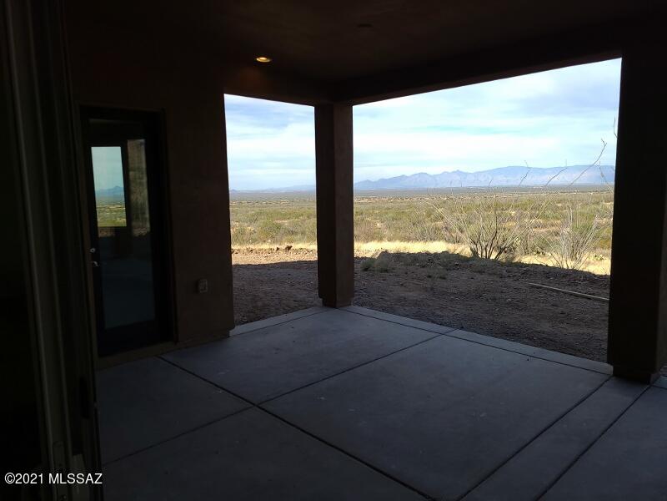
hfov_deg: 67.3
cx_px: 334
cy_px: 250
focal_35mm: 26
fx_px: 501
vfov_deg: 53.1
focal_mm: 5.4
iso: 40
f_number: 1.8
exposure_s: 1/1128
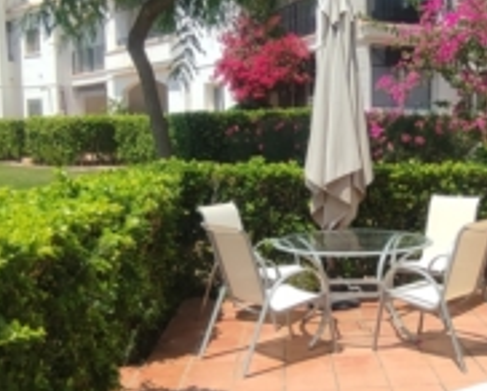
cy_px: 230
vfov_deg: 30.2
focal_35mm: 50
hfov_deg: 36.3
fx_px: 721
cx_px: 372
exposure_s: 1/1263
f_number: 2.2
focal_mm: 1.65
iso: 50
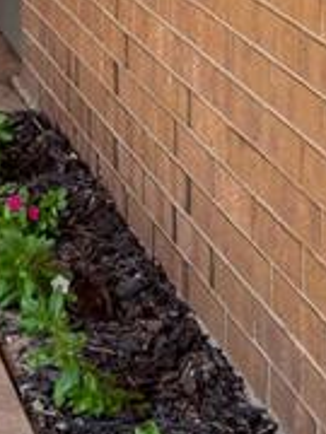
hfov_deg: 10.3
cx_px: -349
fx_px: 1645
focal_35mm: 131
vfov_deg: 13.3
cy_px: -381
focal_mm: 24
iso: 200
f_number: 8
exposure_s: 1/100
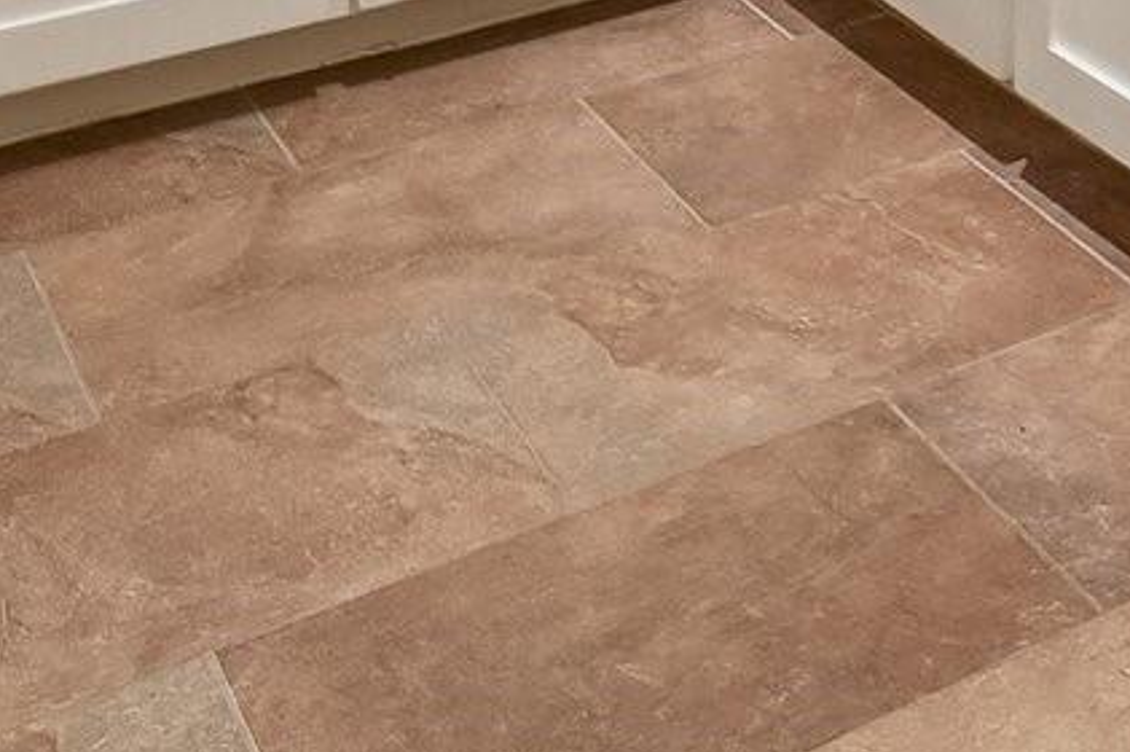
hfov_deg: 24.1
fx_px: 2290
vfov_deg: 13.8
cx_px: 1498
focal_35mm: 73
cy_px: -1006
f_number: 8
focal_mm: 10
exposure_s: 1/6
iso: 400
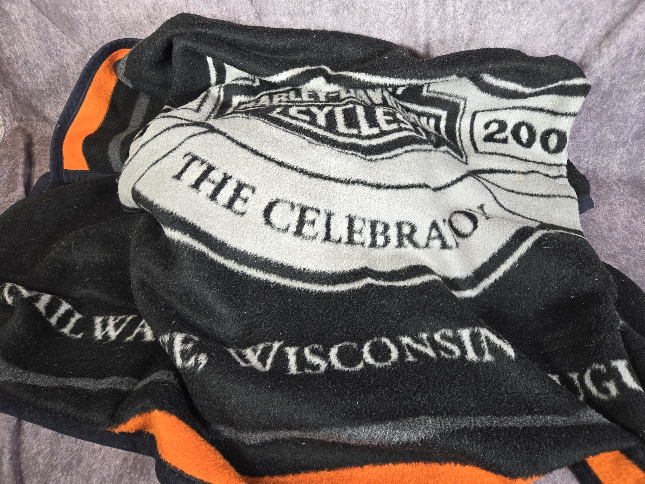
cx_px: 322
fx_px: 429
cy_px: 242
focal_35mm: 23
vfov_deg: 58.9
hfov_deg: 73.9
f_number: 1.8
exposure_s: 1/120
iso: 64
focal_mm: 5.4
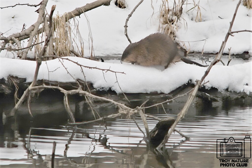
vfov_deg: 3.8
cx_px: 126
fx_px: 2520
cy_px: 84
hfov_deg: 5.7
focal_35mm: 360
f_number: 8
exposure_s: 1/320
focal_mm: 240
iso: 200
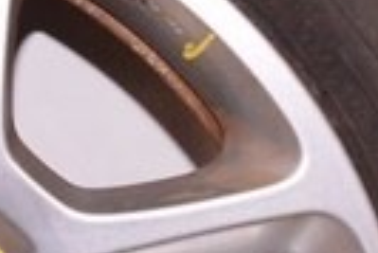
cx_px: -114
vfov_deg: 5.0
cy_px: 331
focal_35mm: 277
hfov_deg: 7.3
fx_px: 2912
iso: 1600
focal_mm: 24
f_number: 8
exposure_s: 1/125
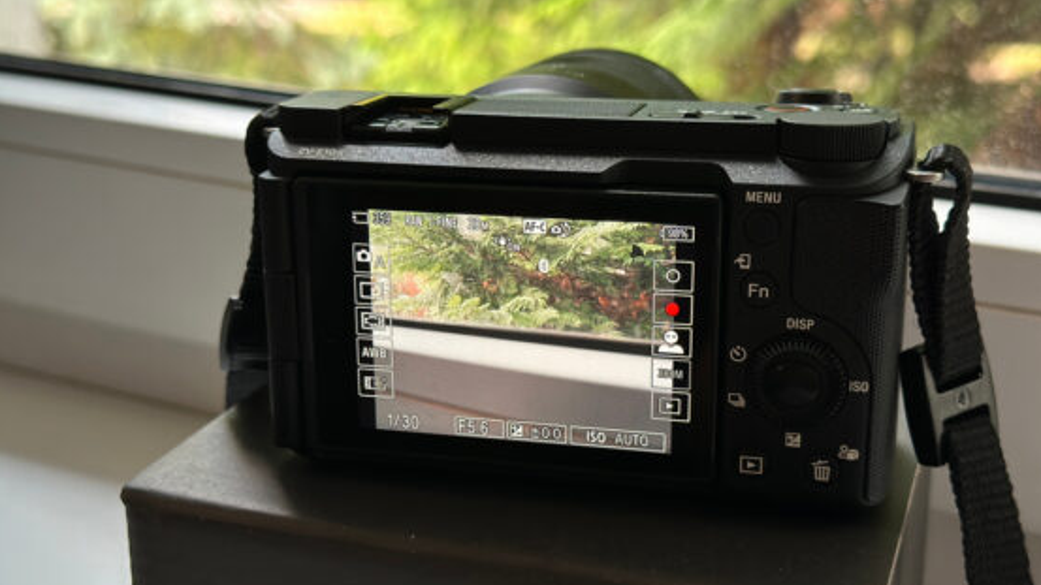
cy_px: 346
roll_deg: -0.1
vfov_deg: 22.6
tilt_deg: -19.1
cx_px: 523
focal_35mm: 53
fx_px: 1463
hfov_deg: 39.2
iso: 200
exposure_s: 1/60
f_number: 1.78
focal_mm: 6.86
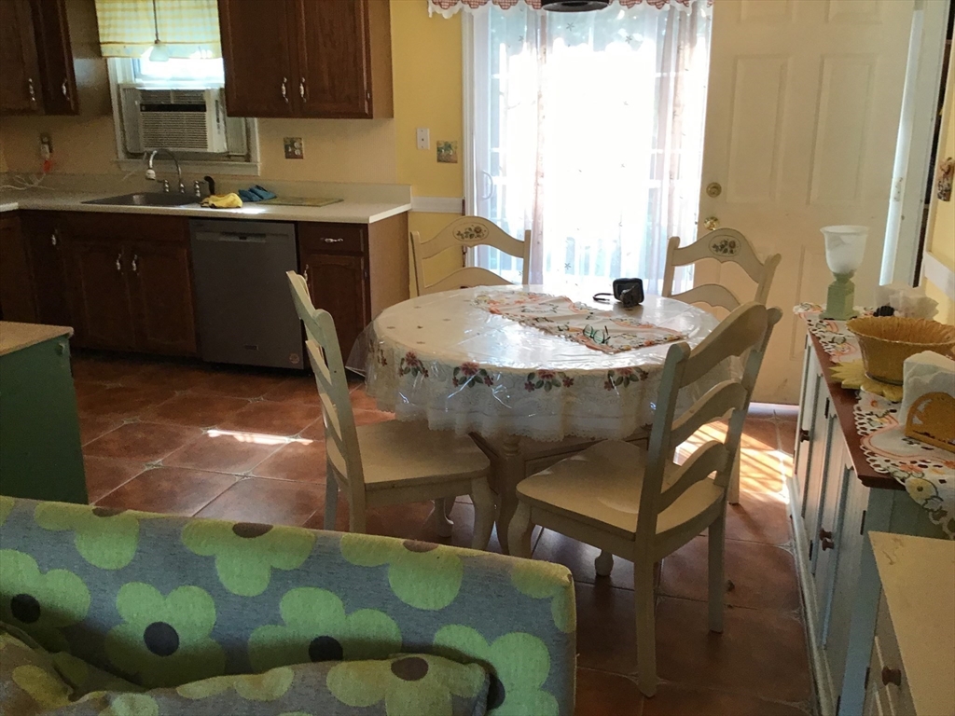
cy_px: 358
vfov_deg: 45.4
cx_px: 478
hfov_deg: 58.4
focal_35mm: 31
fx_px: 855
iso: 25
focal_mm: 3.3
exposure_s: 1/30
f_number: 2.4
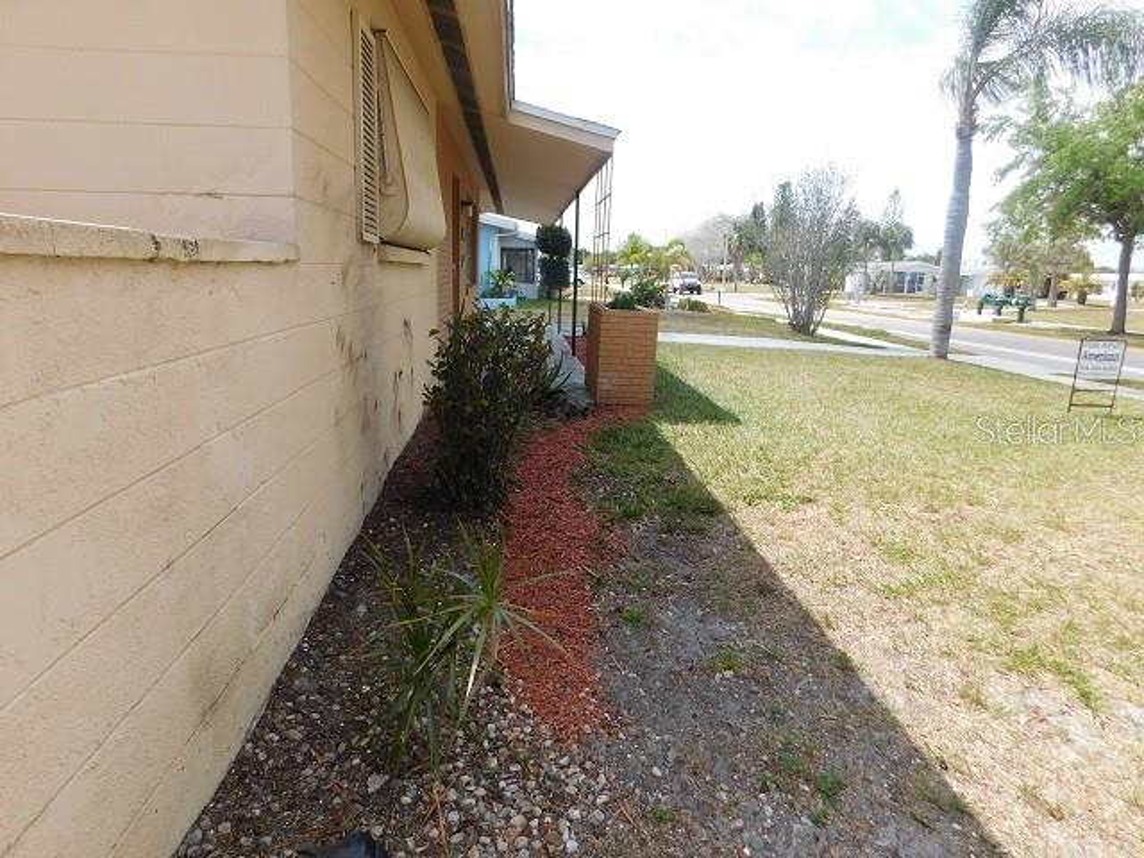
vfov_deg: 58.9
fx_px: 760
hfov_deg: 73.9
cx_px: 572
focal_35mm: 23
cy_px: 429
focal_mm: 4
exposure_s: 1/1000
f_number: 3
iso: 125
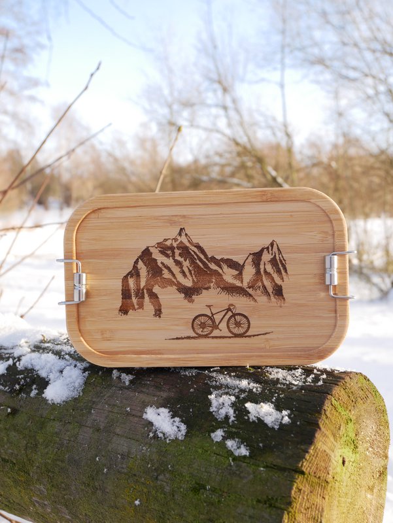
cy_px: 262
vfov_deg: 51.3
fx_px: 544
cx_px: 196
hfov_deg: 39.7
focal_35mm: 36
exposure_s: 1/125
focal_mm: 18
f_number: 5
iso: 200
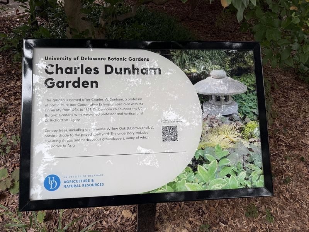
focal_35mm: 24
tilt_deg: -35.0
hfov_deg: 71.6
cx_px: 154
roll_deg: -3.8
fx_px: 214
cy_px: 116
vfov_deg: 56.8
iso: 80
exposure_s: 1/361
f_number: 1.78
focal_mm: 6.76
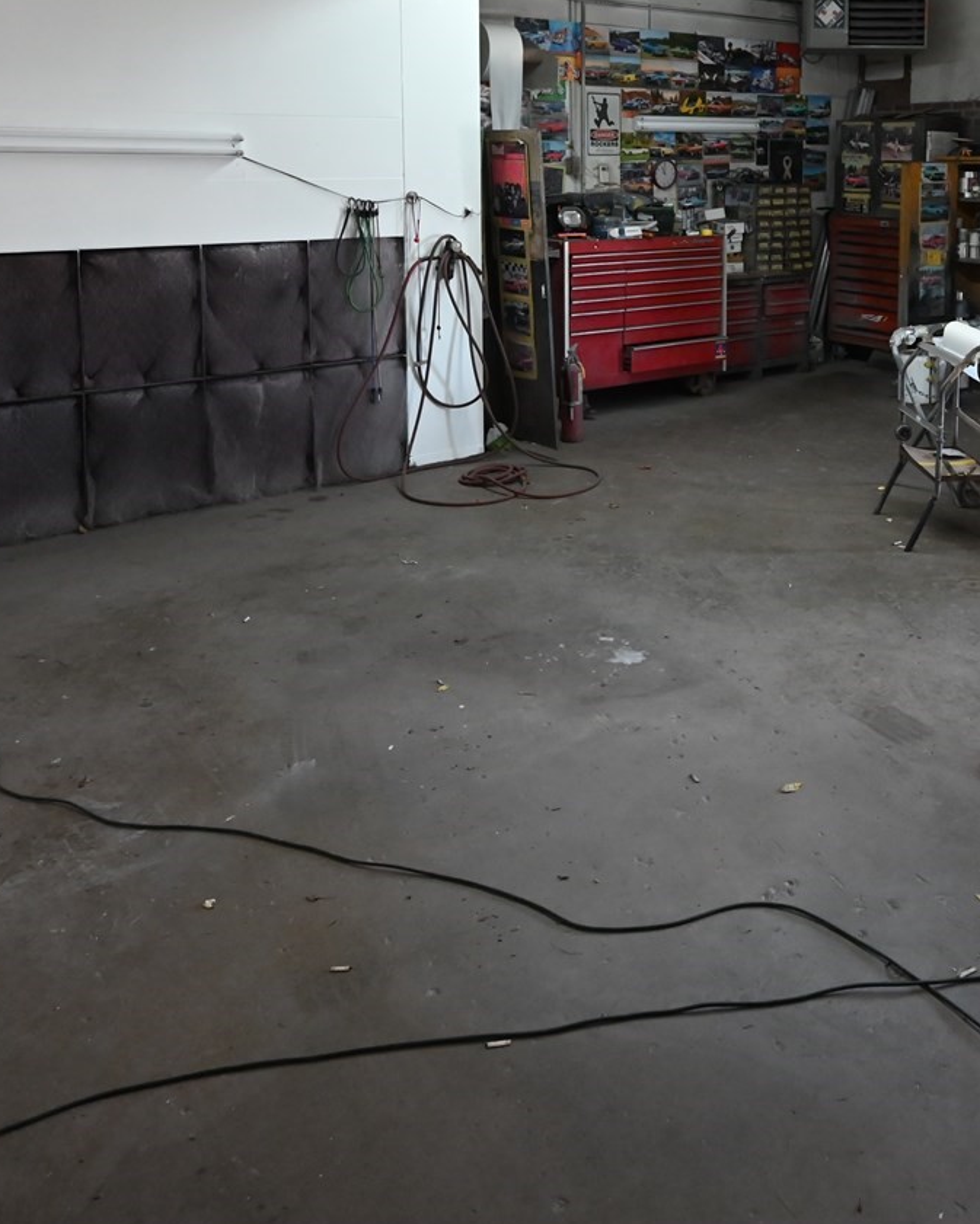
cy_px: 283
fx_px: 1160
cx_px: 748
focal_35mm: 32
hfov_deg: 44.1
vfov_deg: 52.8
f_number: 4
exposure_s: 1/125
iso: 2200
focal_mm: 14
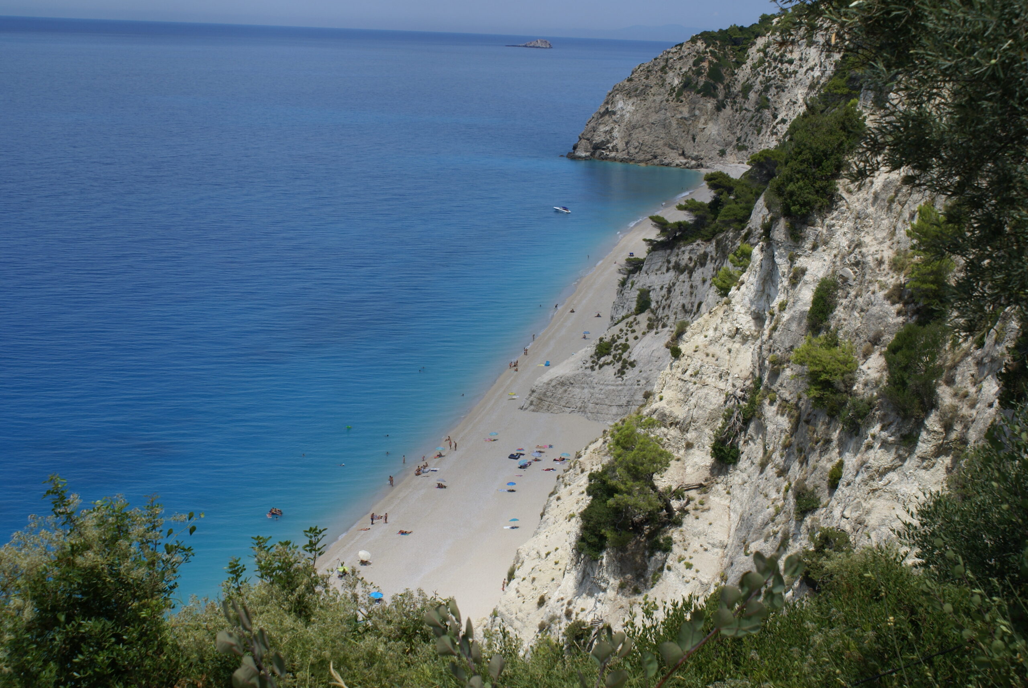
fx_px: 1501
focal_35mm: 52
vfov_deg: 25.8
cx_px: 514
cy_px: 344
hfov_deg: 37.8
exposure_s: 1/320
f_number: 10
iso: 100
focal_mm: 35
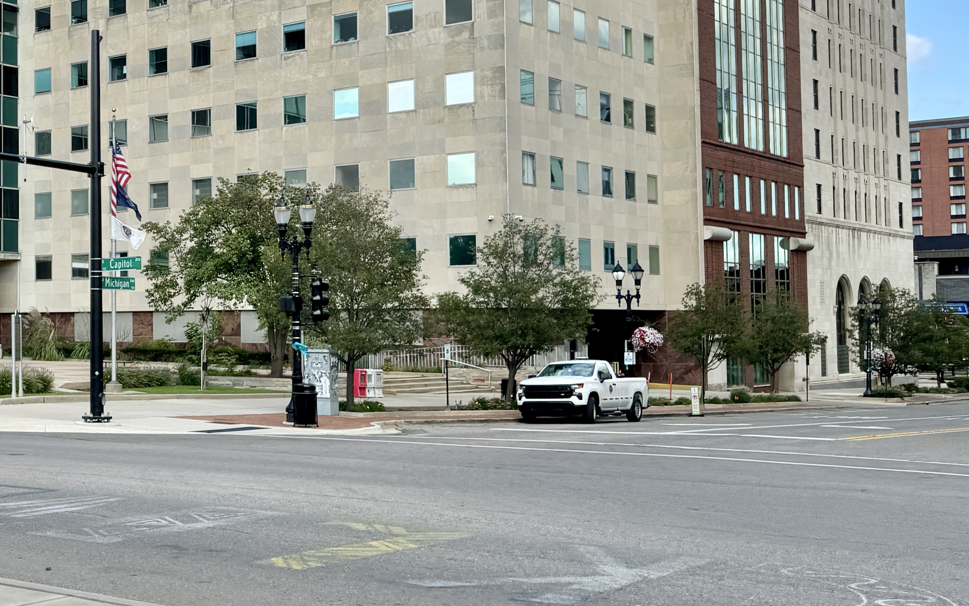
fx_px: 1373
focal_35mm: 52
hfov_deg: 35.2
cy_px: 148
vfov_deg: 24.6
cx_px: 0
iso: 80
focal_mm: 6.76
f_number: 1.78
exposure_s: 1/2105
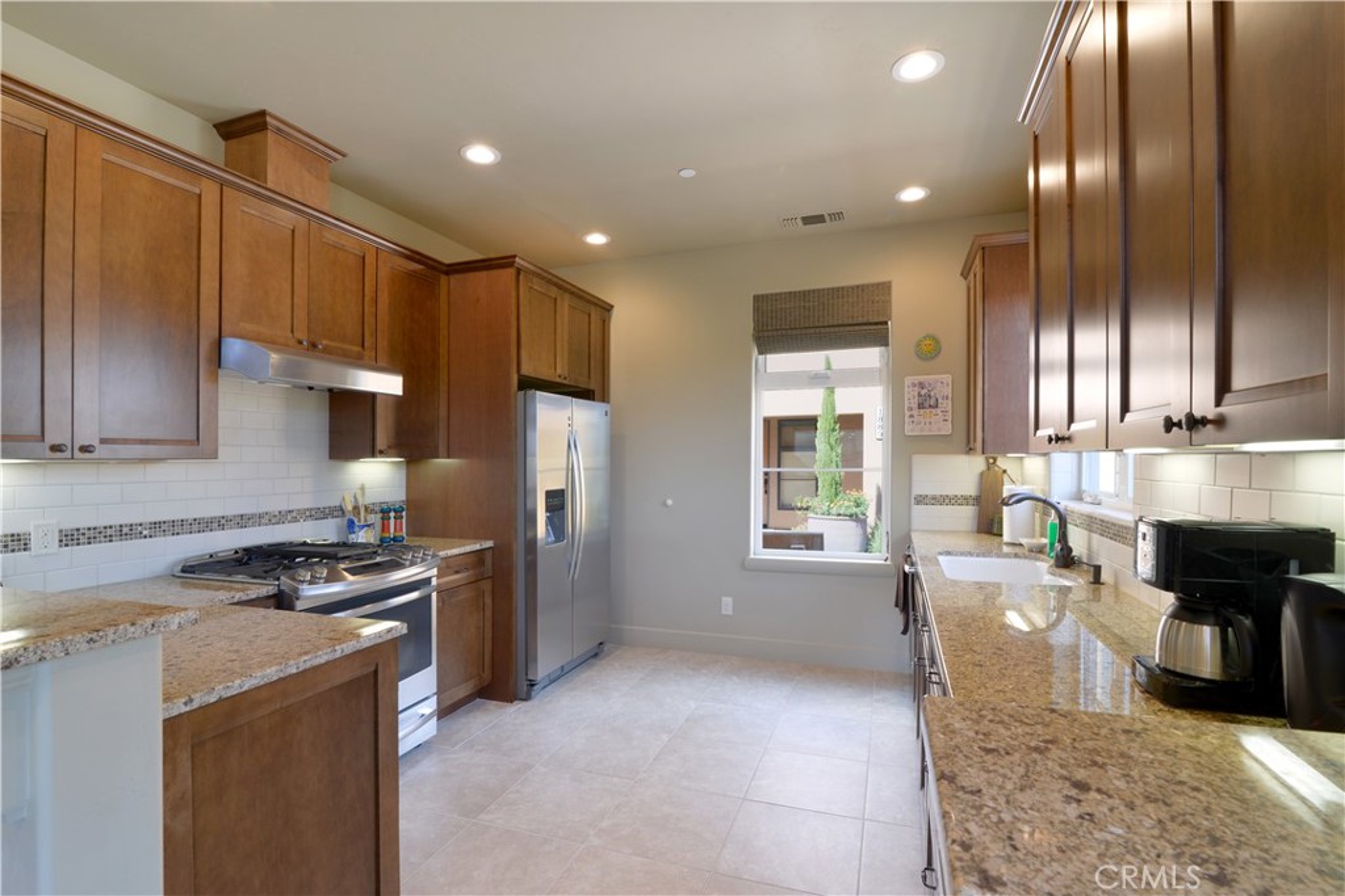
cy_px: 448
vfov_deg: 73.8
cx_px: 672
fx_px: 598
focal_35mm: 16
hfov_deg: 96.7
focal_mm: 16
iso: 400
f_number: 13
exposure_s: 1/50
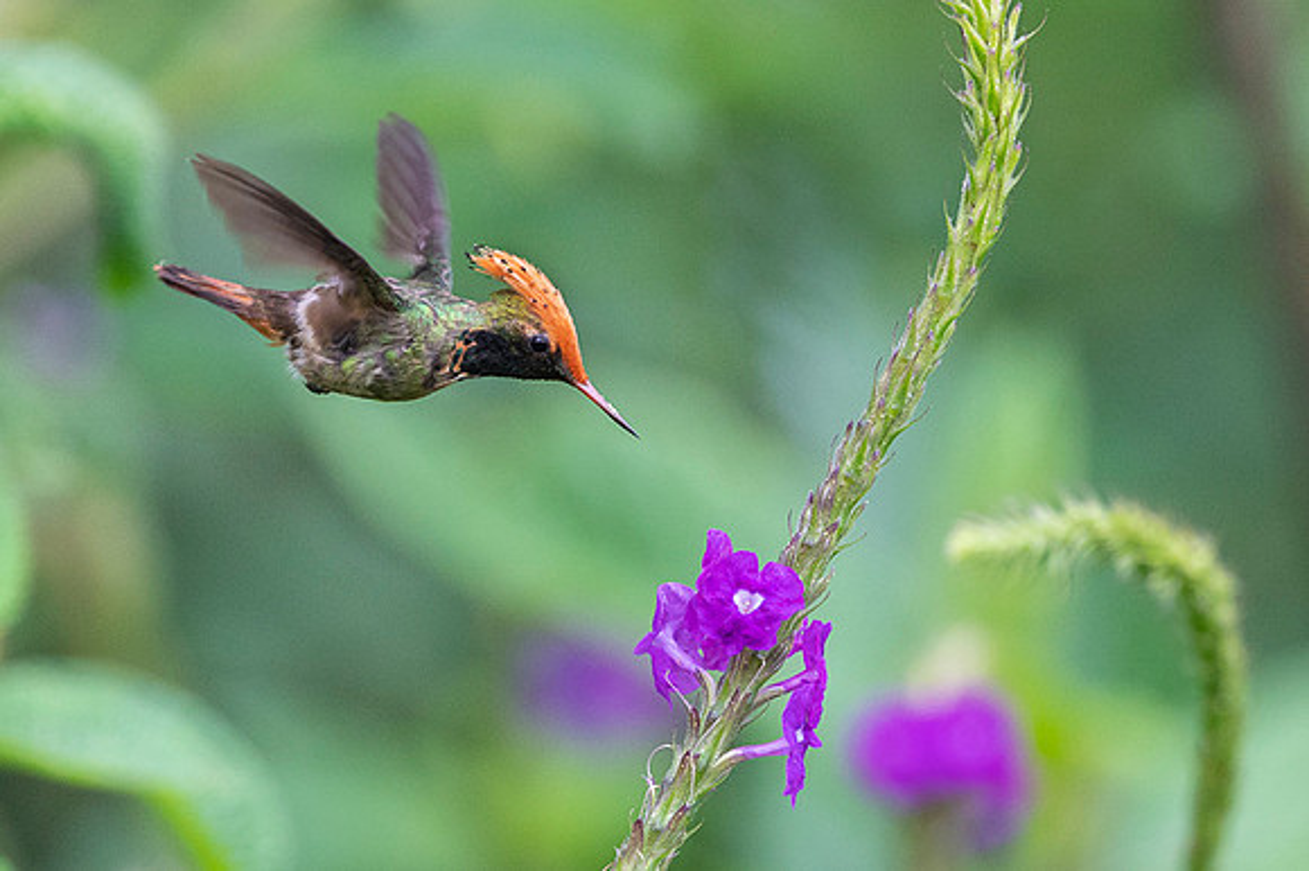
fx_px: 32172
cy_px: 549
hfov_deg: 2.3
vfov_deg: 1.6
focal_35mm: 885
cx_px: 813
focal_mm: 500
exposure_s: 1/1250
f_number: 4
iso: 2500
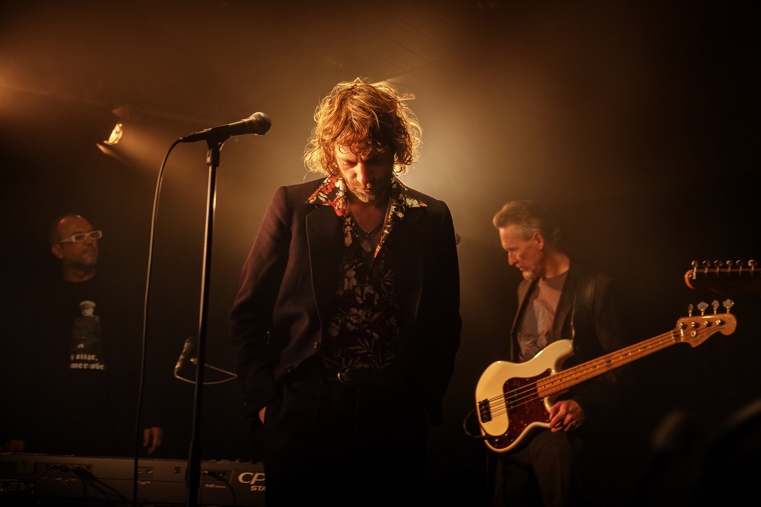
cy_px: 254
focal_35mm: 50
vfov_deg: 27.0
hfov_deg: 39.6
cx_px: 380
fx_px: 1057
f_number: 2.8
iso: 250
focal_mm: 33.2
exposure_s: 1/60
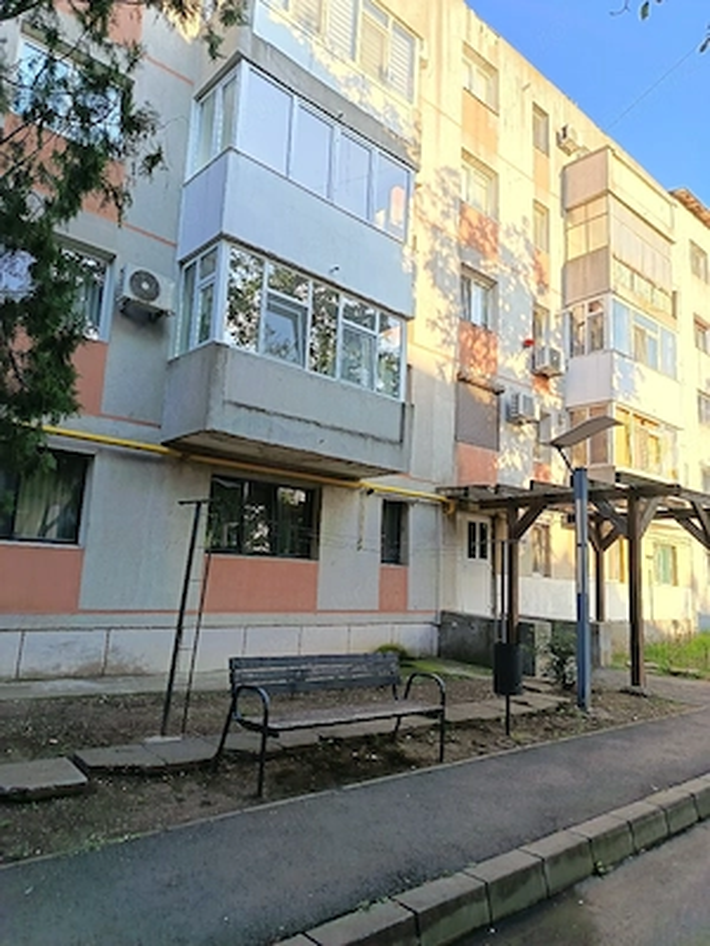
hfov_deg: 56.8
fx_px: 656
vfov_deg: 71.6
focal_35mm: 24
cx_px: 355
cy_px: 473
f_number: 1.75
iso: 100
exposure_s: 1/172
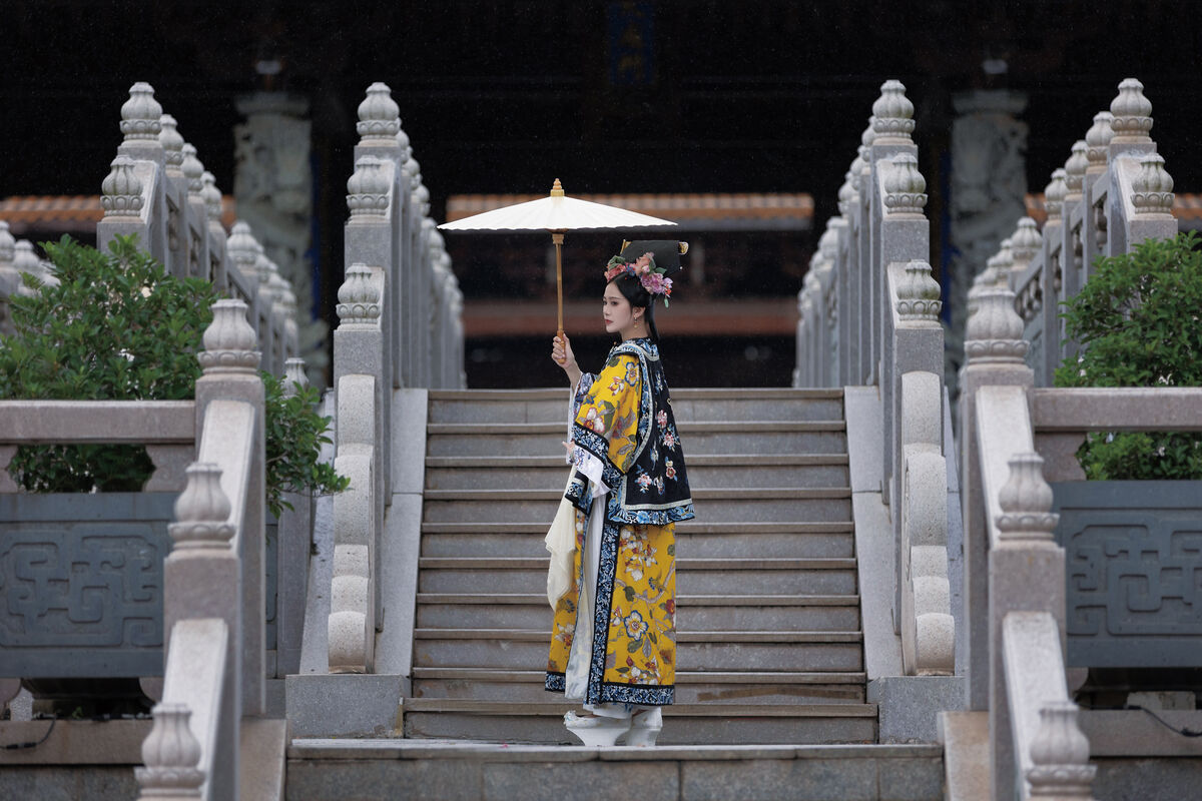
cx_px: 601
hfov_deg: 11.1
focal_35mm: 185
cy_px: 400
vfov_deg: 7.4
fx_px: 6176
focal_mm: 185
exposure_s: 1/640
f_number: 2.8
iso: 200
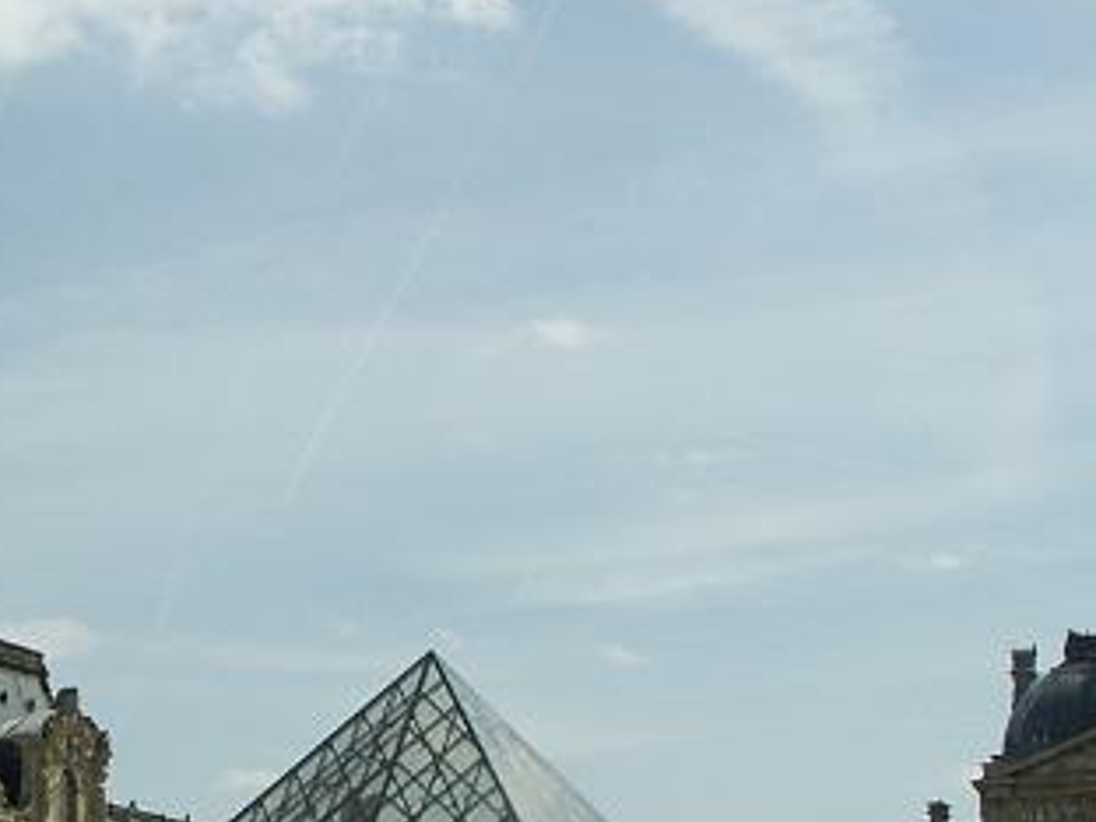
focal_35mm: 92
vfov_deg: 15.5
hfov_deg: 21.2
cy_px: 966
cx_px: 369
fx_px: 2913
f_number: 8
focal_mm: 7.2
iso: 64
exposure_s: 1/400
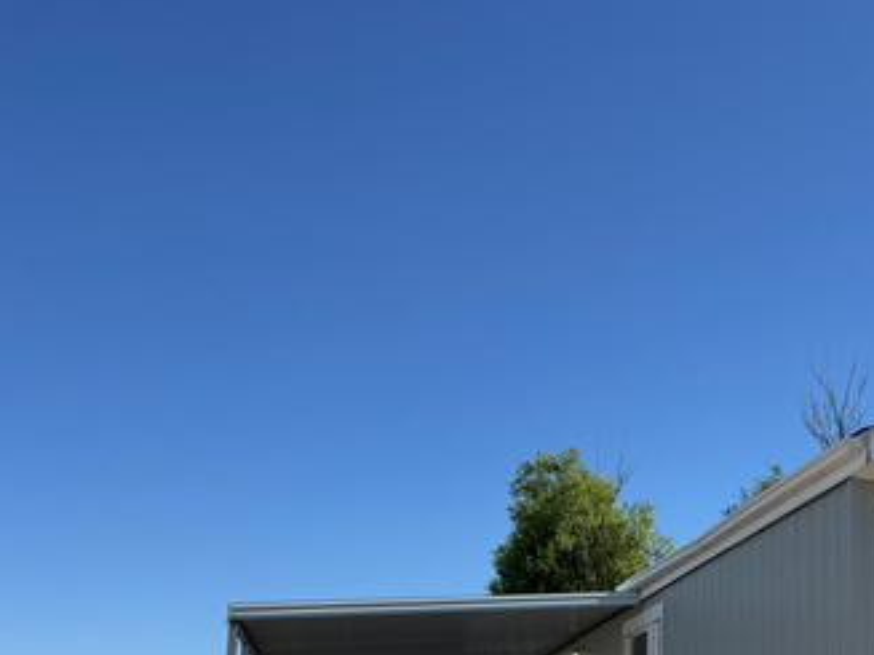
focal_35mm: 47
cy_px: 620
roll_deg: +0.2
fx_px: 1186
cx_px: 805
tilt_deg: +8.2
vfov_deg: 29.3
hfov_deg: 37.5
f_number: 1.78
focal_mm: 6.76
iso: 80
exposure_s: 1/4950
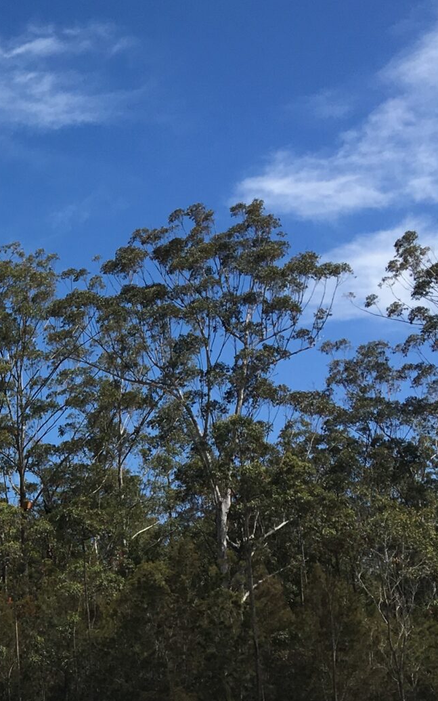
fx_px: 1451
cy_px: 552
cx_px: -312
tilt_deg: +7.1
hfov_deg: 15.2
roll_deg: -0.2
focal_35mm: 76
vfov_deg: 26.7
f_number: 2.2
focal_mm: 4.15
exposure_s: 1/1748
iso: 25
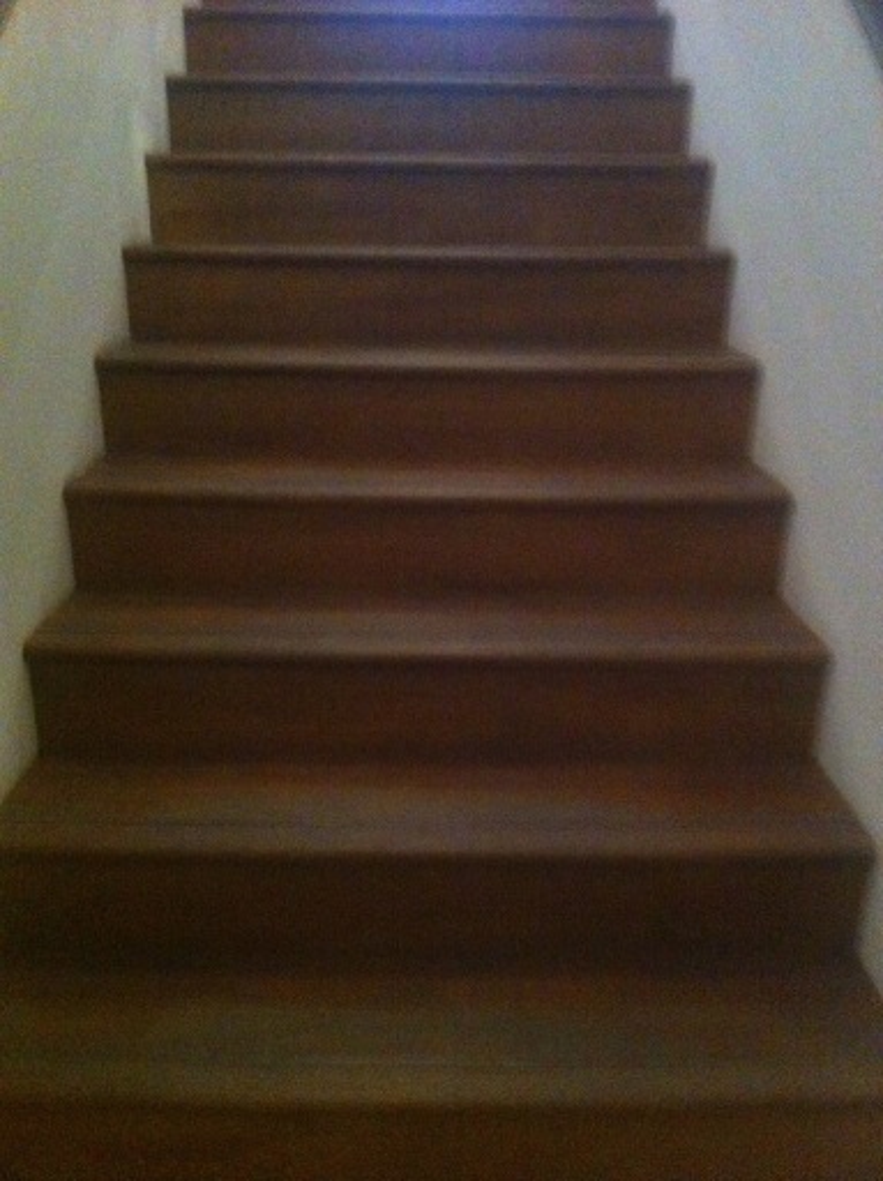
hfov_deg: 40.6
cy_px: 590
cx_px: 442
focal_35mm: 35
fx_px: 1192
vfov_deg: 52.7
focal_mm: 3.85
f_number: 2.8
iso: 1000
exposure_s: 1/15
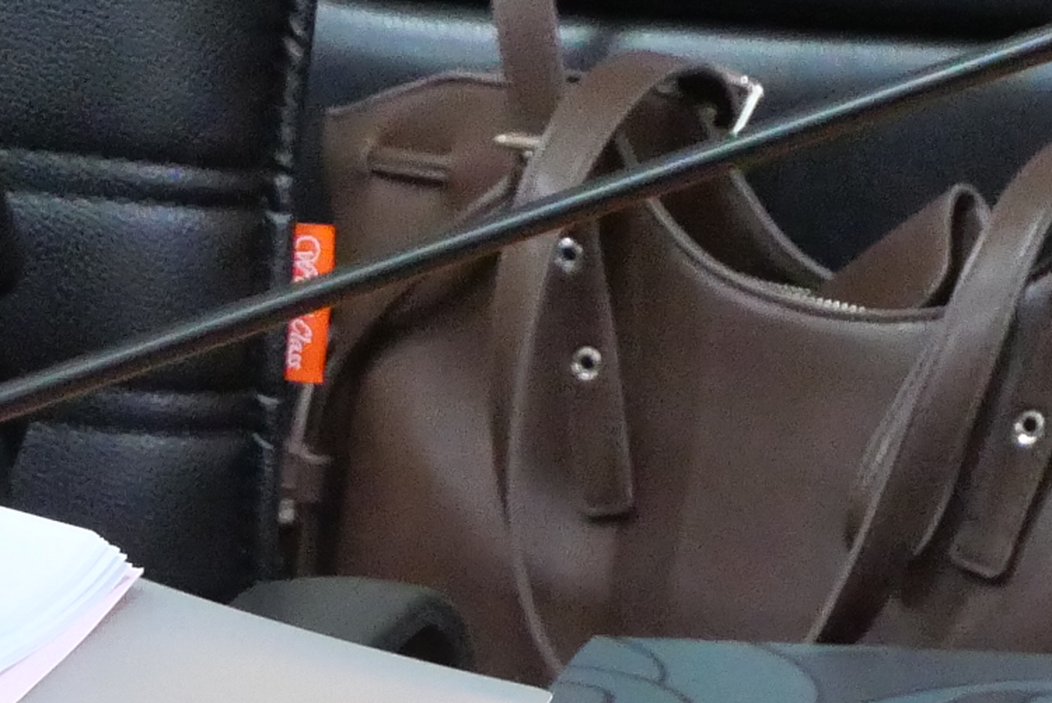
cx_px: -1178
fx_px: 15616
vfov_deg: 2.6
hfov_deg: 3.8
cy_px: -525
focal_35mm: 534
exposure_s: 1/25
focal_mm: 52
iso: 3200
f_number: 5.6
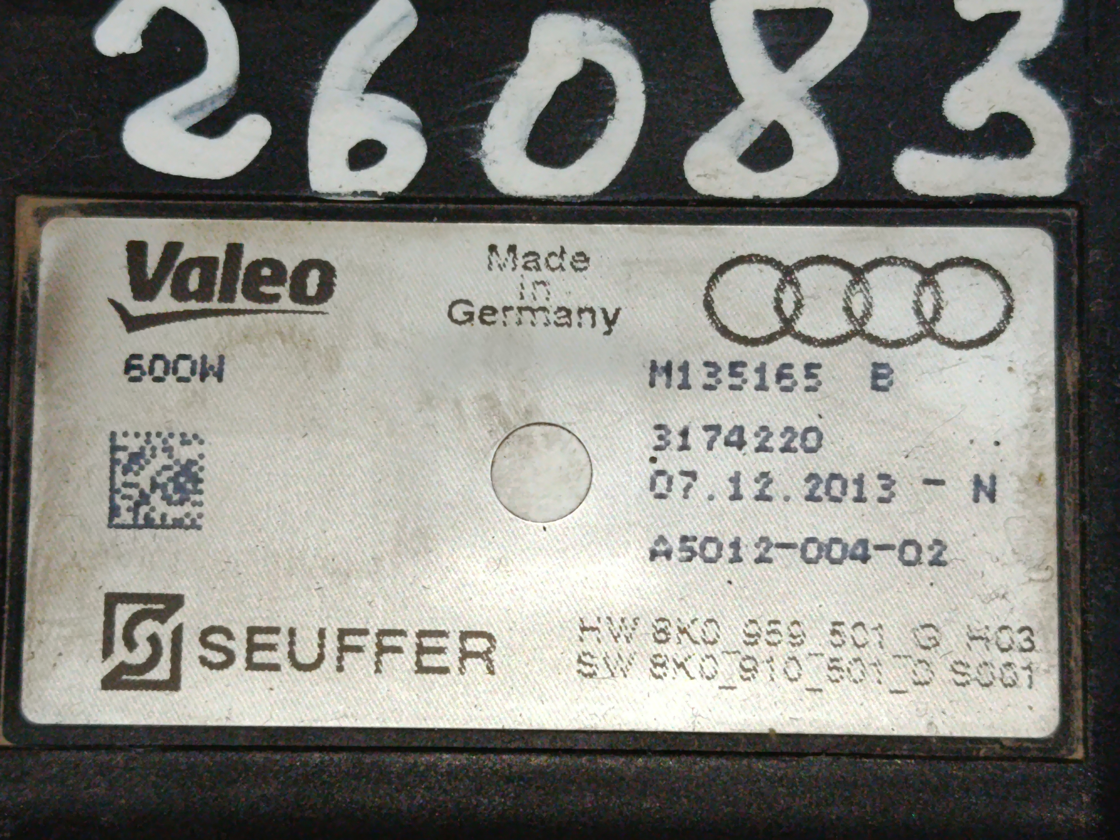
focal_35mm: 80
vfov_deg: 18.4
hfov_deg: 24.4
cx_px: 560
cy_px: 420
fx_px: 2588
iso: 349
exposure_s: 1/100
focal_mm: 5.24
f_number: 1.7
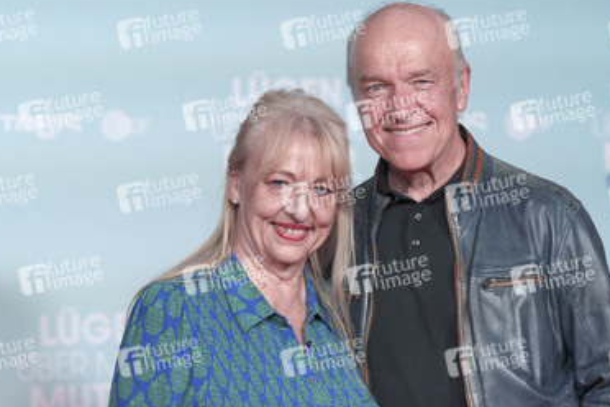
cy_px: 235
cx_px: 345
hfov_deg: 17.1
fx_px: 2033
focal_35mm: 120
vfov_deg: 11.4
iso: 500
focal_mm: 99
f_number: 3.5
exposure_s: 1/250
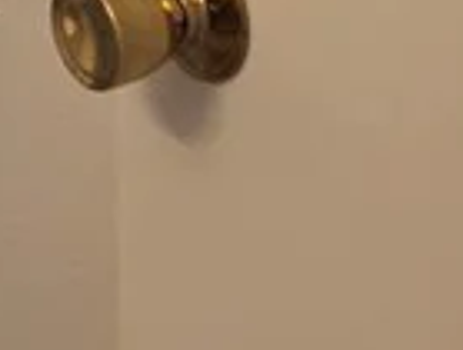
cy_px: -277
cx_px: -610
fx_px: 2266
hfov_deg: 10.3
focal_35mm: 169
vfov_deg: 8.5
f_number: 1.4
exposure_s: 1/120
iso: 250
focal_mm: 6.5
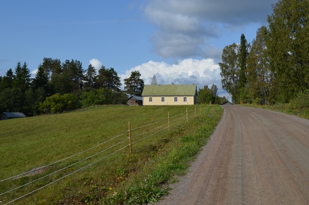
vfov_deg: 35.7
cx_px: 168
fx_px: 317
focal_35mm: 37
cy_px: 84
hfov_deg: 51.9
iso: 100
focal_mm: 20
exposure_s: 1/320
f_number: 9
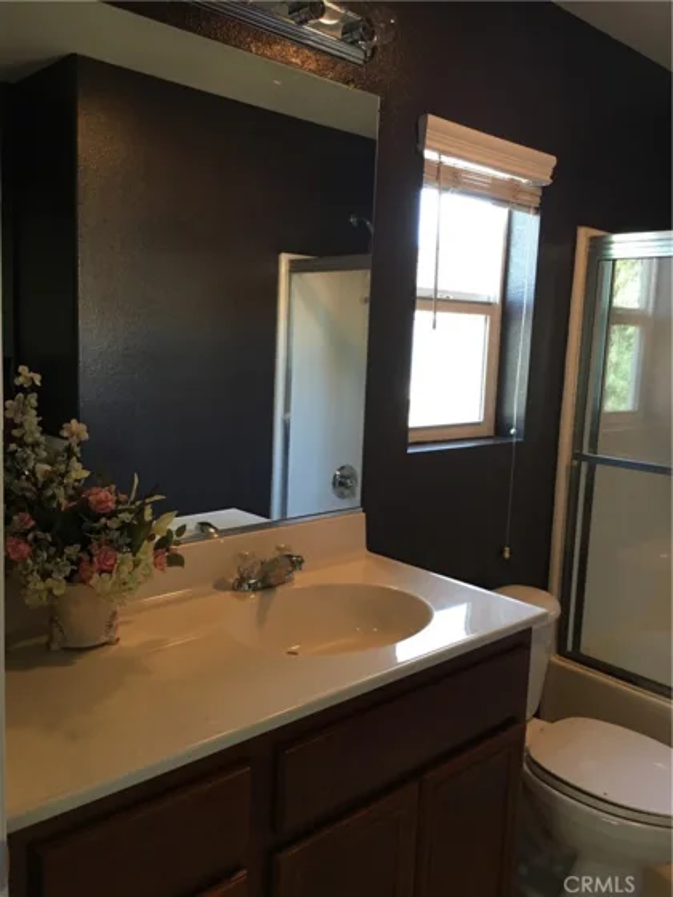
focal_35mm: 29
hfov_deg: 48.2
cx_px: 336
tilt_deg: -7.2
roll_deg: -2.7
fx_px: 752
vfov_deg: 61.7
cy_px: 448
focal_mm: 4.15
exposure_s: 1/15
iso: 64
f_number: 2.2
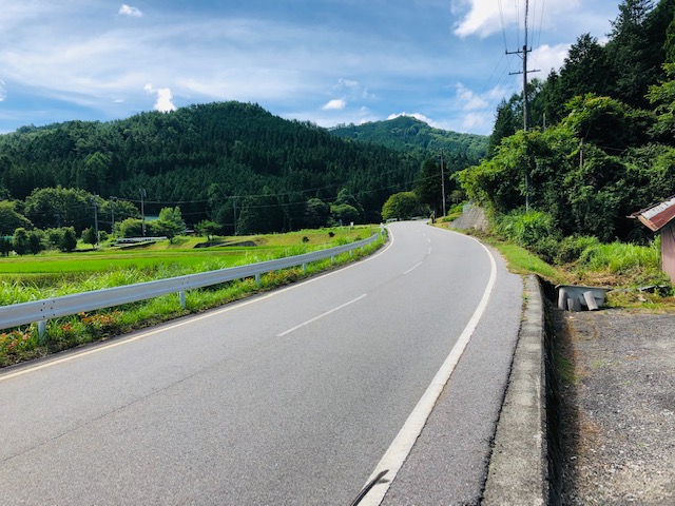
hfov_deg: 63.4
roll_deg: +0.5
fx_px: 546
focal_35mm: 28
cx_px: 338
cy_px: 253
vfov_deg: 49.7
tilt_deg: +0.6
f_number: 1.8
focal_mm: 3.99
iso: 20
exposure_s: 1/1499
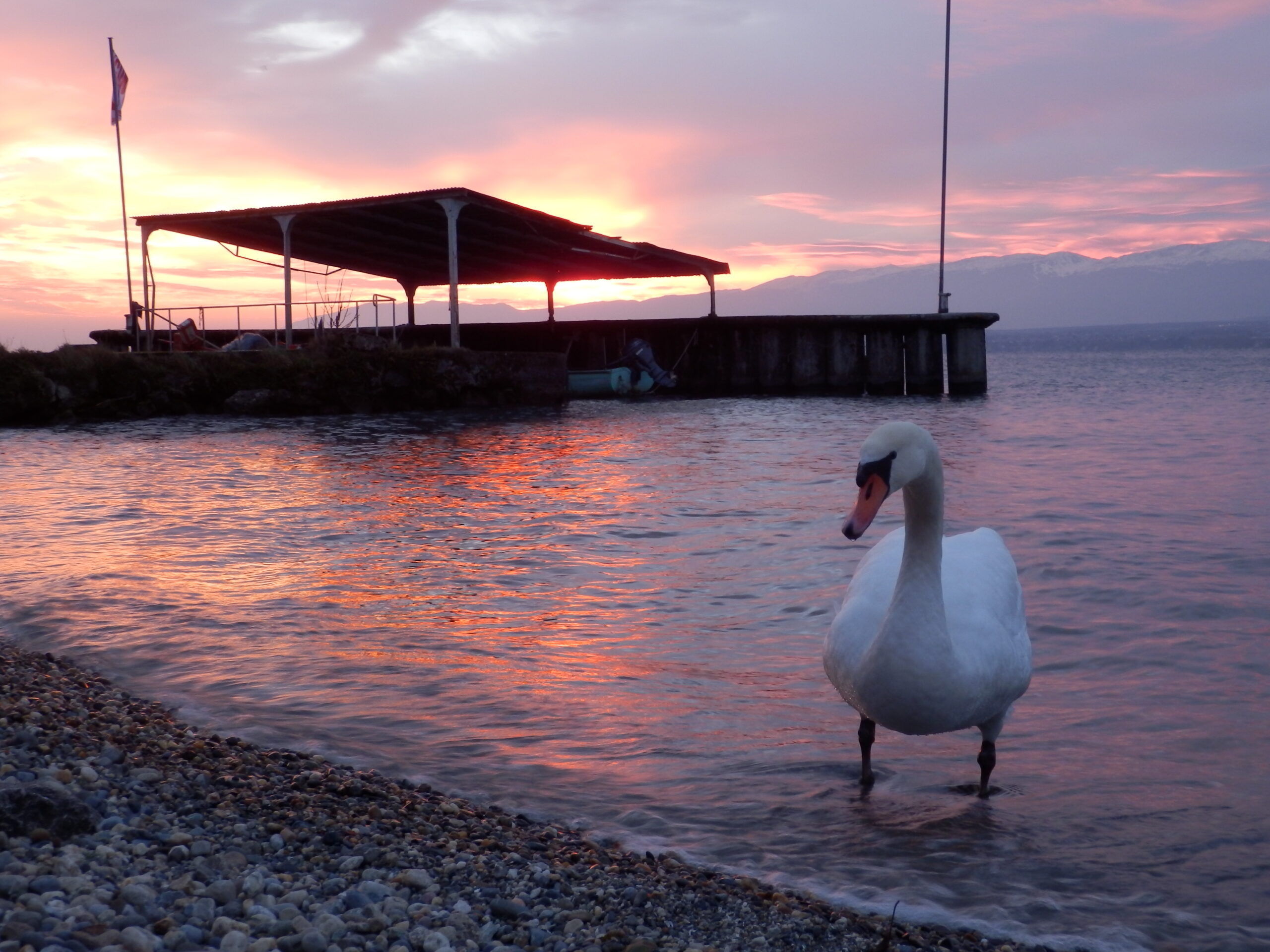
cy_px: 476
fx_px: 2091
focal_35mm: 57
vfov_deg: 25.7
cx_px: 635
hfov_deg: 33.8
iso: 160
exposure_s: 1/20
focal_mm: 10
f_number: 4.5
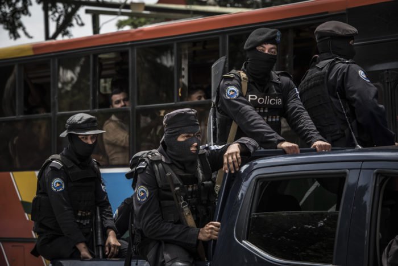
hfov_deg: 14.2
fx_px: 1603
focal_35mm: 145
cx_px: 199
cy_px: 133
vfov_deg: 9.5
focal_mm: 145
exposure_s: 1/400
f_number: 8
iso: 200
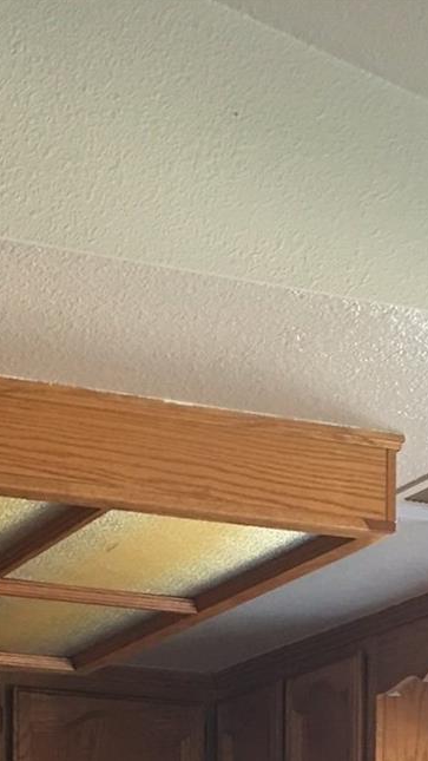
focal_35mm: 98
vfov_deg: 18.9
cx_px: 178
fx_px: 1976
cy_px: 1173
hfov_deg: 12.4
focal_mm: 4.15
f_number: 2.2
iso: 40
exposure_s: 1/15
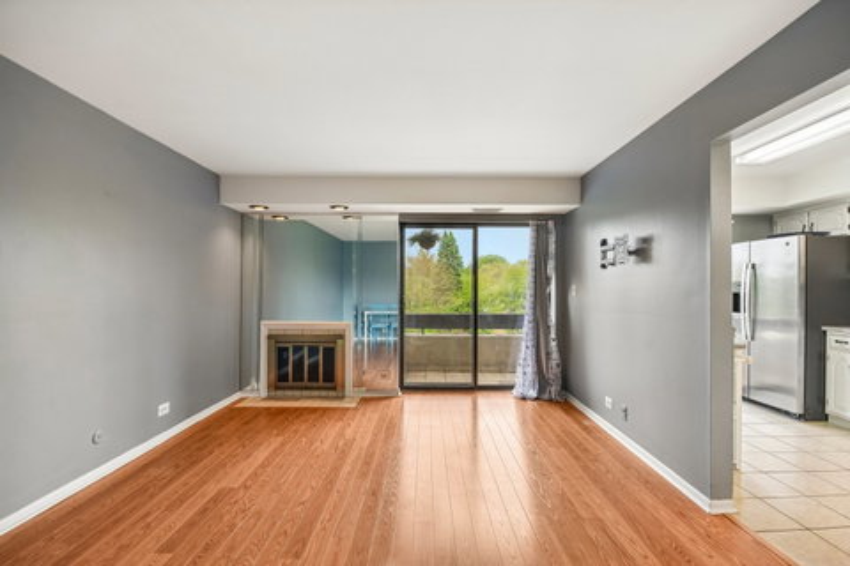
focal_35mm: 15
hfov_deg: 100.4
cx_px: 425
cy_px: 283
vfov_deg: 77.3
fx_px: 354
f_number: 8
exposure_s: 1/60
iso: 400
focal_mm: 10
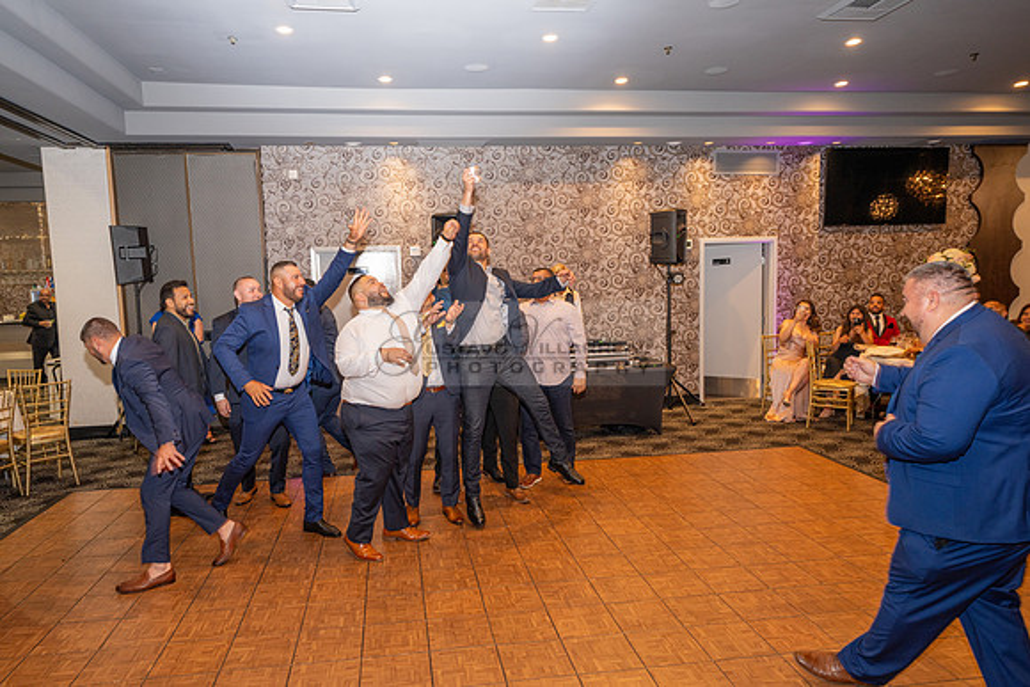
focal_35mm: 25
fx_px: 711
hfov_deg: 71.8
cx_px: 493
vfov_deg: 51.6
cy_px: 345
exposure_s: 1/100
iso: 800
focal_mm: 23.1
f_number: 2.8
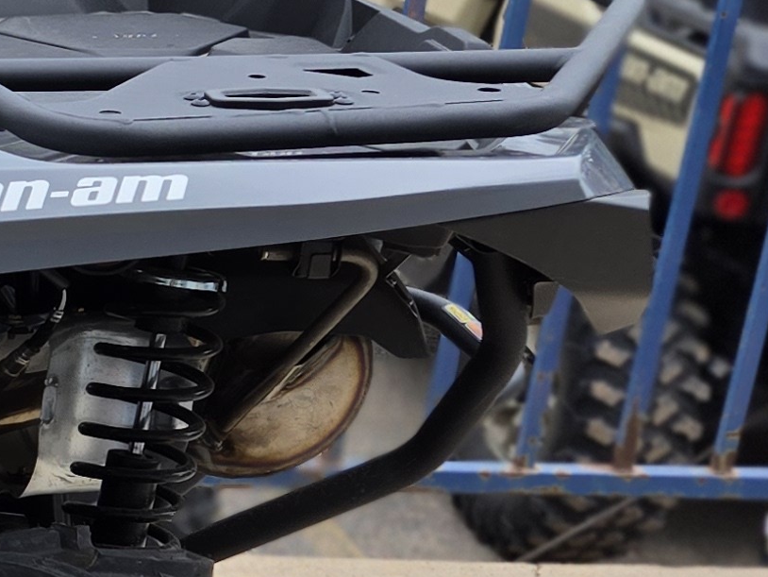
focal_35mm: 113
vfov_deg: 13.1
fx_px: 2508
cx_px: -882
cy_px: 372
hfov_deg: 14.0
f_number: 1.8
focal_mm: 5.4
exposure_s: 1/341
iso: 25
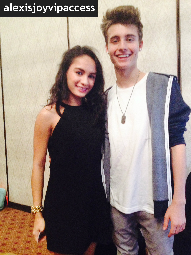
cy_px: 128
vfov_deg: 52.6
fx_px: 257
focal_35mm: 35
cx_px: 96
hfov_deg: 40.7
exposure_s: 1/15
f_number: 2.4
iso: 400
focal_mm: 4.28
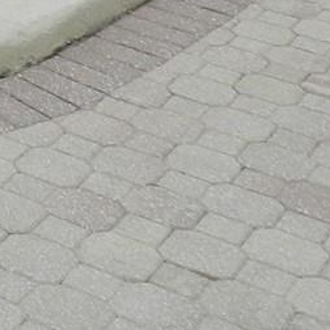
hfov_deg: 11.8
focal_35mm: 129
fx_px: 1391
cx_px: -368
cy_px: -420
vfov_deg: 11.5
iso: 160
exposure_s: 1/800
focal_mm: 4
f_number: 4
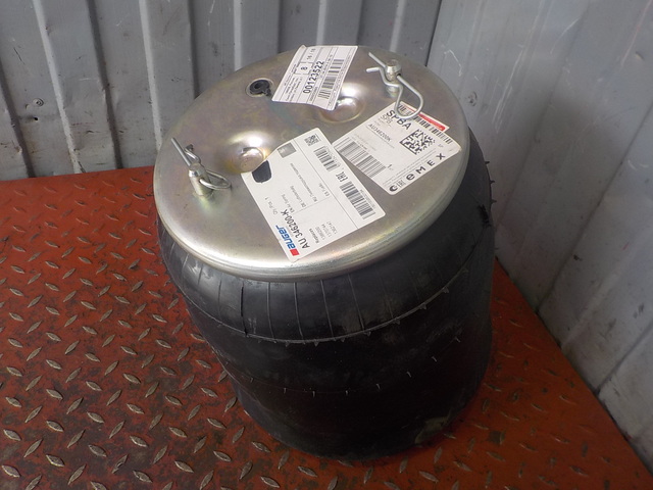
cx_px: 326
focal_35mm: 30
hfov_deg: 60.0
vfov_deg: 46.8
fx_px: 566
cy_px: 245
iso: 125
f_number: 3.3
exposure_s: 1/80
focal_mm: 4.1
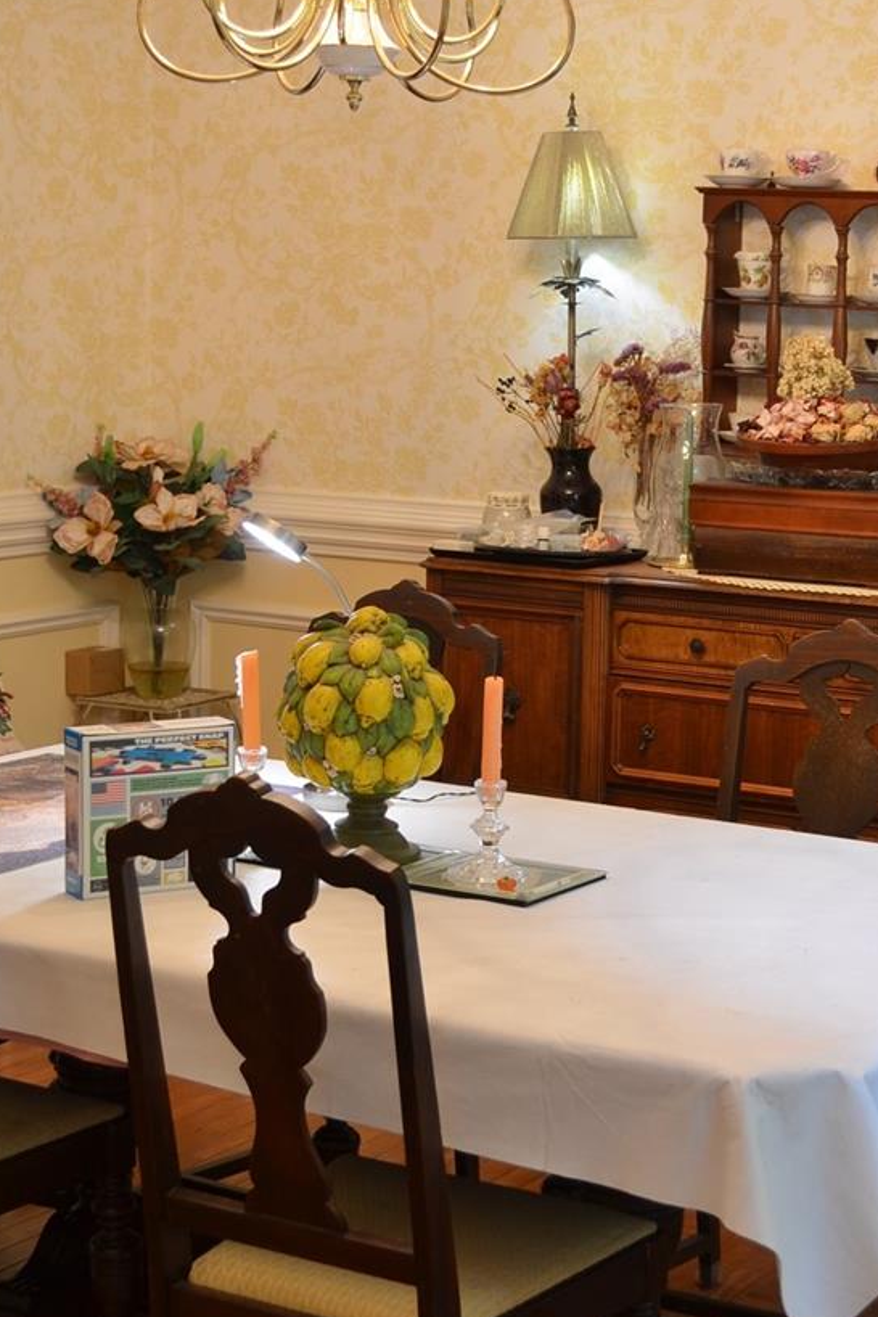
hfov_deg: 18.6
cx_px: 575
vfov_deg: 27.7
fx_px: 2670
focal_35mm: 73
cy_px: 646
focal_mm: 26
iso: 100
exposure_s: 1/4
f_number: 4.2
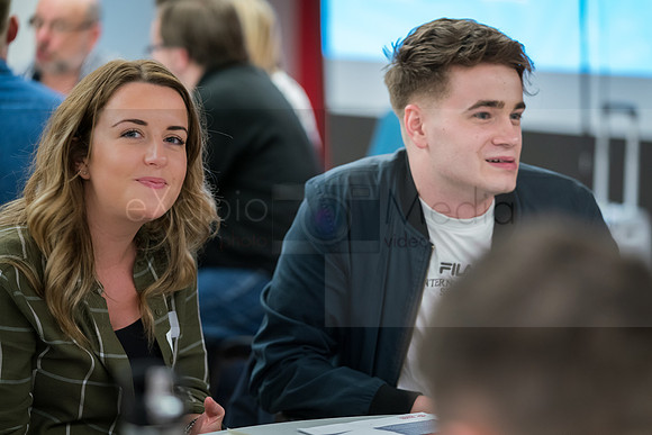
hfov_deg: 17.6
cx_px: 351
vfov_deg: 11.8
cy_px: 226
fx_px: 2106
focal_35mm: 116
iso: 3200
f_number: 2.8
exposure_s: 1/125
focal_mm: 108
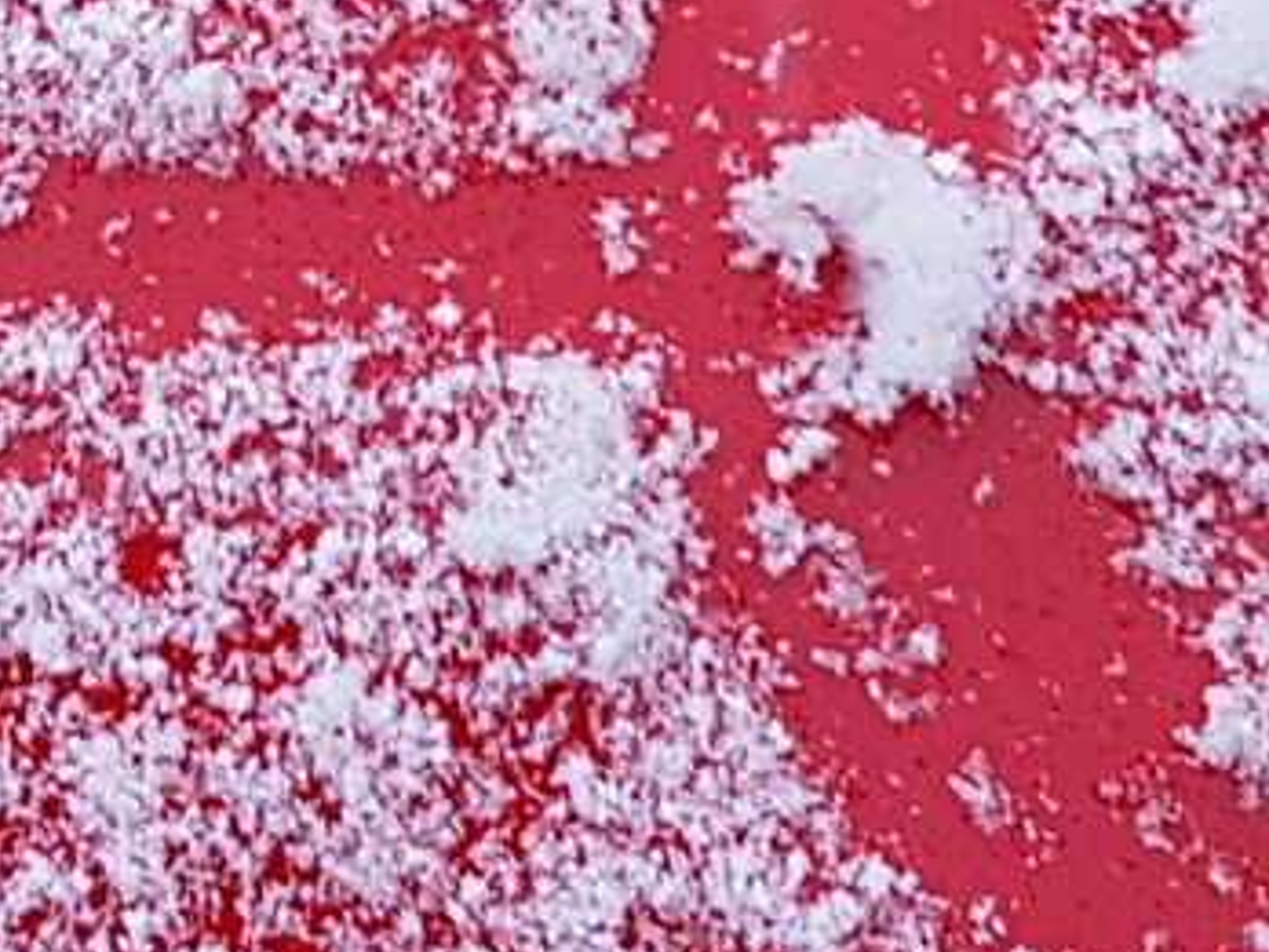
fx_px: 7002
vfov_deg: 7.6
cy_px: -485
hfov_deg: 10.3
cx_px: 456
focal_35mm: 191
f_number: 1.7
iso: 50
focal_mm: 4.2
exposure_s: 1/211
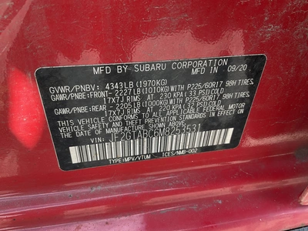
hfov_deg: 61.7
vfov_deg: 48.2
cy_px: 116
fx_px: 258
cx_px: 154
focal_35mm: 29
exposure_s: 1/122
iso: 20
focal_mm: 3
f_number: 1.8
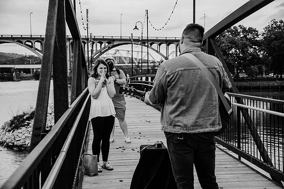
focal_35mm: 50
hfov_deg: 39.6
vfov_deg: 27.0
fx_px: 395
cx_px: 142
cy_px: 94
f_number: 4
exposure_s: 1/640
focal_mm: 50
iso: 400
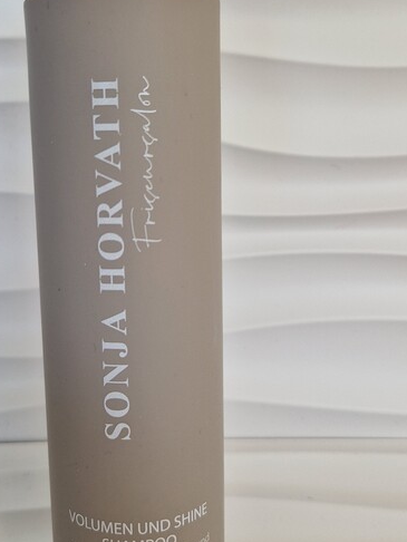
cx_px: 171
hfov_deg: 35.1
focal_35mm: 41
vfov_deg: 45.5
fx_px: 642
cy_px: 218
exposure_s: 1/100
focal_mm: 5.4
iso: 50
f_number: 1.8
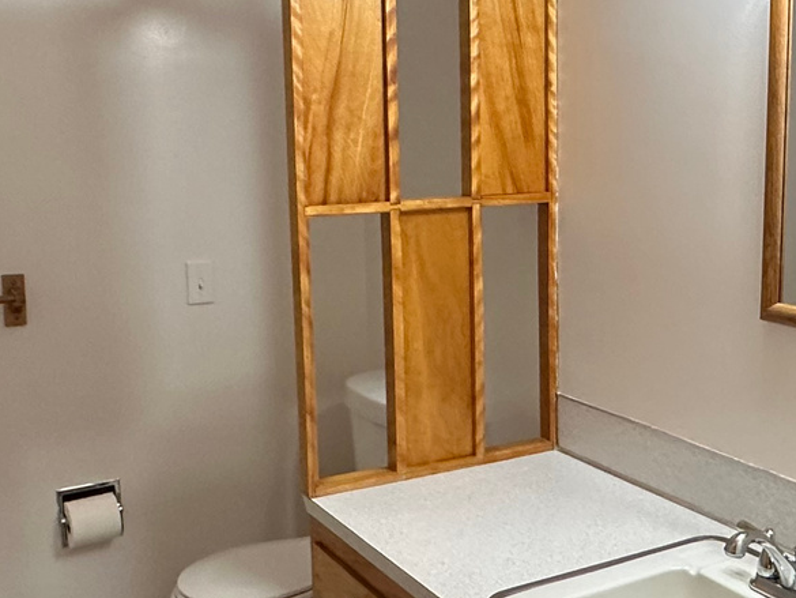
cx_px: 518
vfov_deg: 29.7
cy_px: 290
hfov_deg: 38.5
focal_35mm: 49
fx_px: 1127
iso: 320
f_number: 2.2
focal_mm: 2.22
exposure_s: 1/120
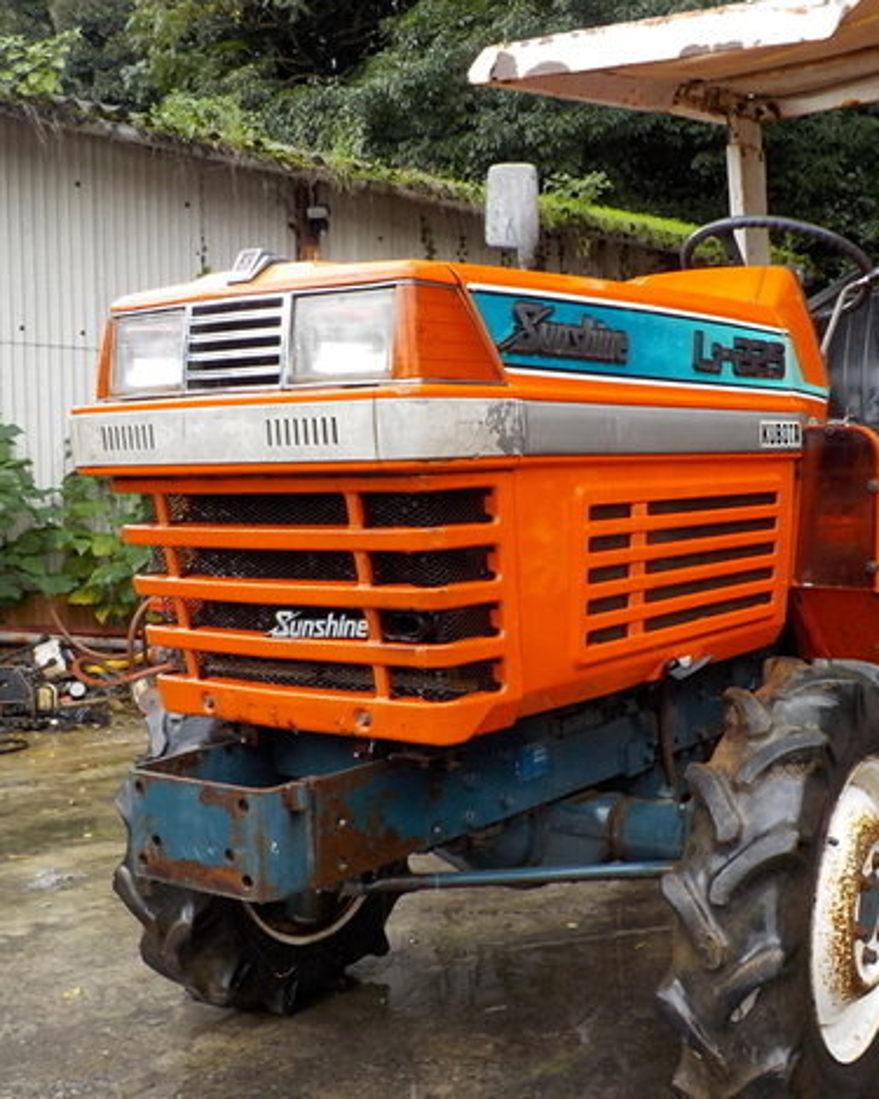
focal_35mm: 40
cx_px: 598
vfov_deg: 45.8
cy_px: 555
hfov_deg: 36.9
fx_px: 1301
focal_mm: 4.1
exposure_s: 1/80
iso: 125
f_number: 3.3
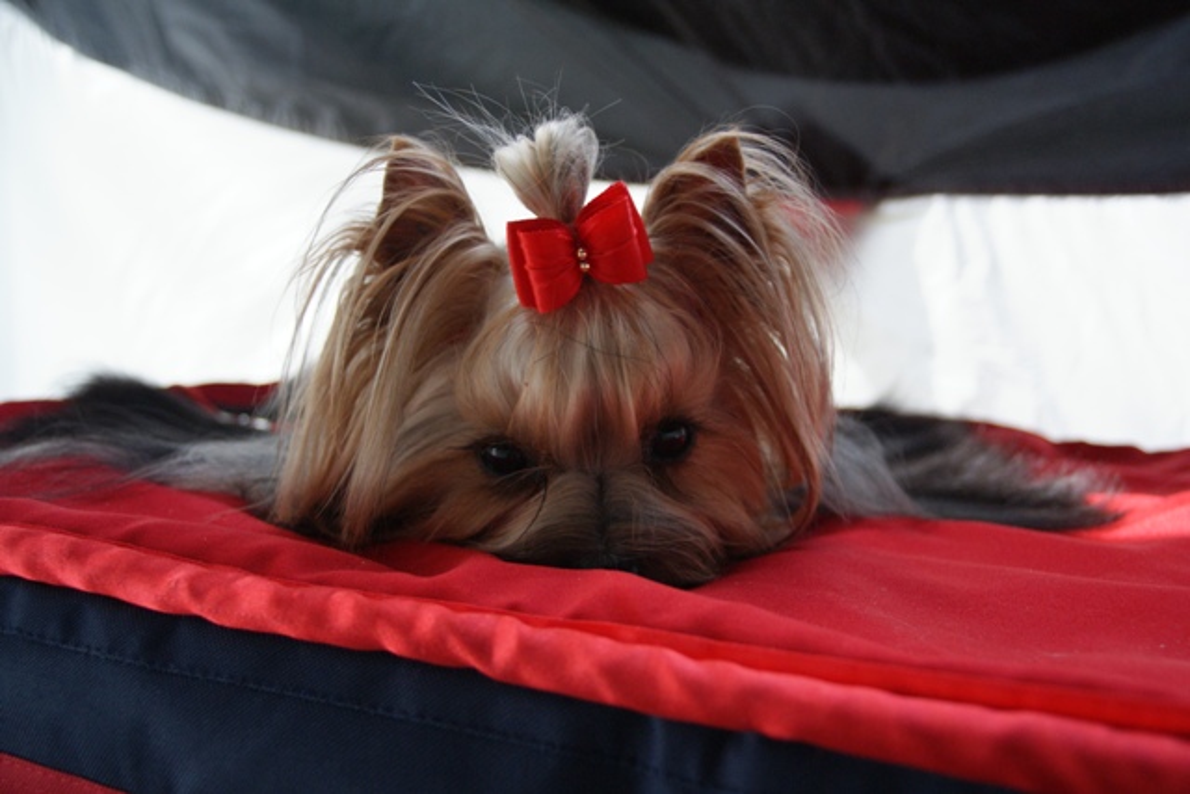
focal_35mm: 45
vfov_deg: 29.9
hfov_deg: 43.6
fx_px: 1488
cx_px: 595
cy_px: 397
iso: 320
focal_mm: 30
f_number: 4.5
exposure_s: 1/125
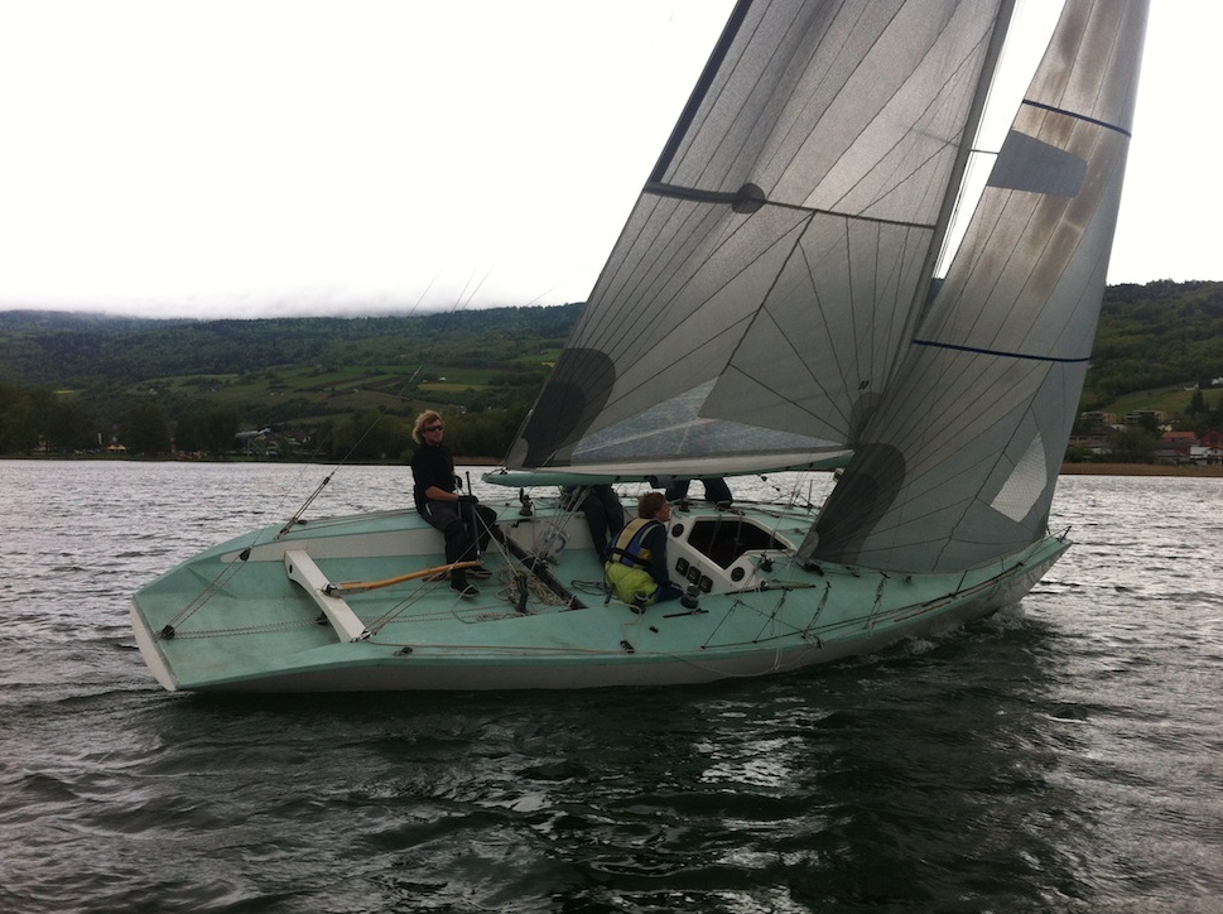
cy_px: 439
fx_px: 1305
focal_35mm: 37
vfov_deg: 38.6
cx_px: 578
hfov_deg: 50.2
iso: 80
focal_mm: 3.85
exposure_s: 1/244
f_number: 2.8
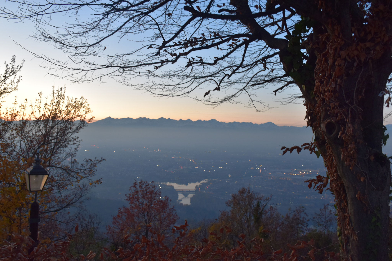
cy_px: 130
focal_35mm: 34
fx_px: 376
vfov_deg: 38.4
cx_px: 196
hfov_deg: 55.1
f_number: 6.3
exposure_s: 1/20
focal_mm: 23
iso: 400
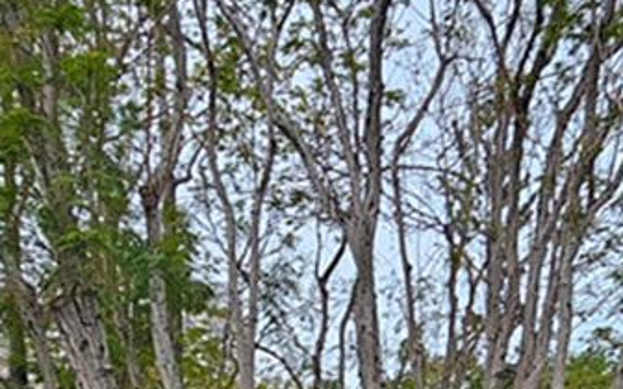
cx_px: 356
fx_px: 713
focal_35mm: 42
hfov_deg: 47.1
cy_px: 580
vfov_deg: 24.1
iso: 320
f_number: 2.2
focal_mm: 2.2
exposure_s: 1/60
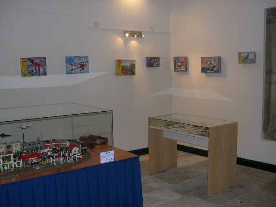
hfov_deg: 49.0
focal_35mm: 38
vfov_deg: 37.7
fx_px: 303
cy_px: 104
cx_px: 138
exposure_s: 1/60
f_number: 2.8
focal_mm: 8
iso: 100
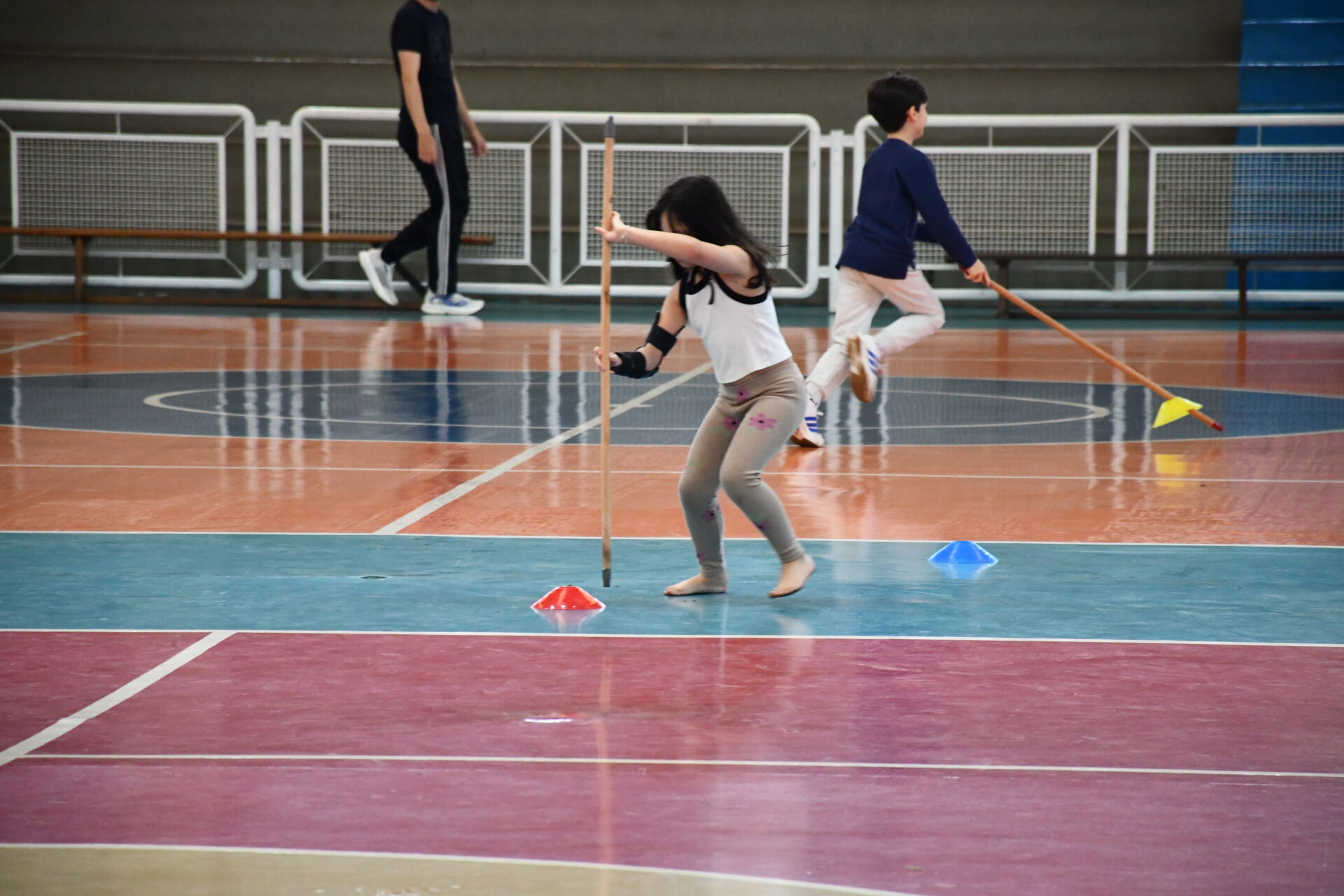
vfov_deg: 6.5
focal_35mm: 210
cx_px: 672
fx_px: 7839
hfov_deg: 9.8
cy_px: 448
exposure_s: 1/200
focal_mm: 140
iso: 3200
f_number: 5.6
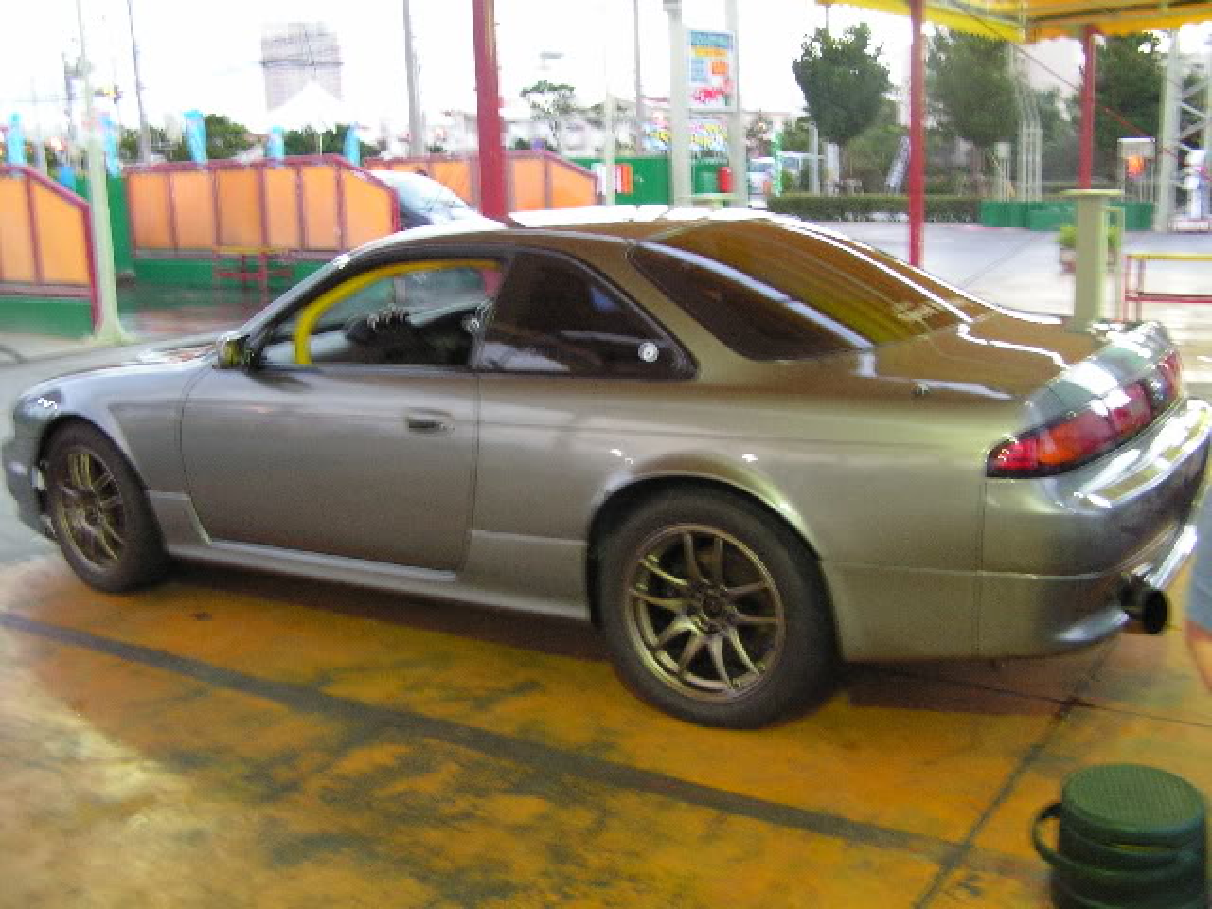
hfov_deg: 49.0
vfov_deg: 37.7
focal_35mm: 38
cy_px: 454
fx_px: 1330
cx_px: 606
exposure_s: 1/8
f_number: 2.8
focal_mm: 6.3
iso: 200
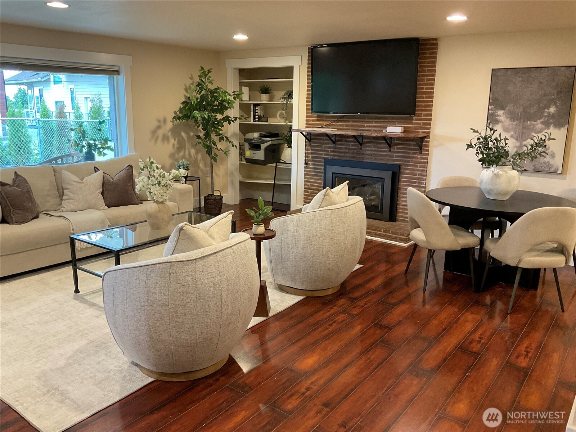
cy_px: 216
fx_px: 483
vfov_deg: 48.2
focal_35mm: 29
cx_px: 288
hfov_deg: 61.7
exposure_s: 1/60
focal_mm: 3
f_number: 1.8
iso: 250
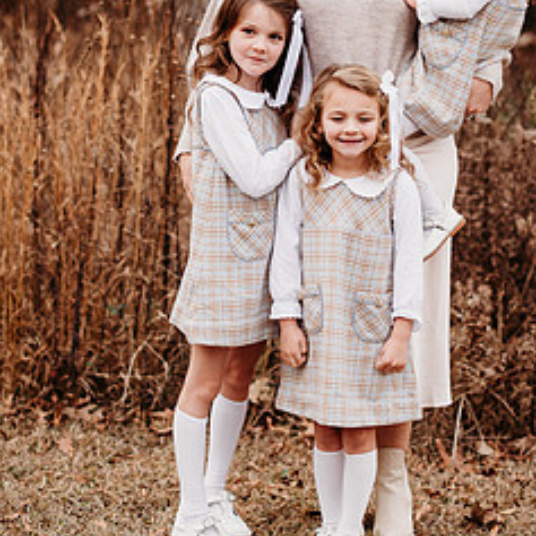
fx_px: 2400
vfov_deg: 12.7
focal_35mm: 137
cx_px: 317
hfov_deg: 12.7
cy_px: 176
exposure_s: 1/400
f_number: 2.5
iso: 125
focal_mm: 85
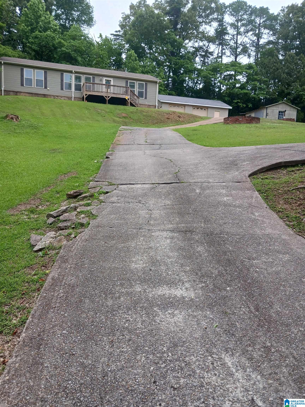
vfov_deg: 65.3
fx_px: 317
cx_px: 152
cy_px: 204
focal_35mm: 27
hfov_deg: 51.4
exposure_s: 1/120
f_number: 1.8
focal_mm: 4
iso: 32
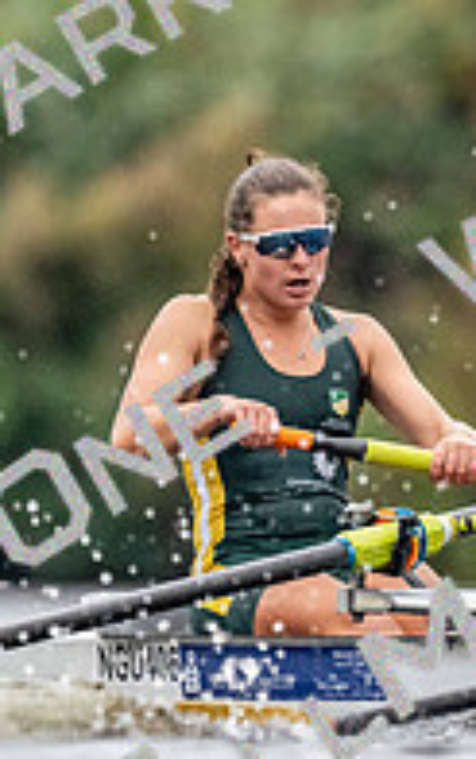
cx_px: 898
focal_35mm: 1807
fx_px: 37397
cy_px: 316
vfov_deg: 1.2
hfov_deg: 0.7
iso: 3600
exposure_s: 1/2500
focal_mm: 600
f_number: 4
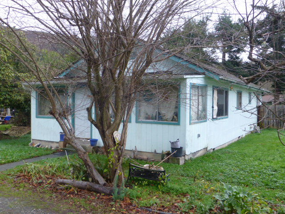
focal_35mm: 34
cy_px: 107
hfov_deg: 54.0
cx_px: 142
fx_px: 280
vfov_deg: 41.8
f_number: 3.7
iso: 250
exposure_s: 1/60
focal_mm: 6.1
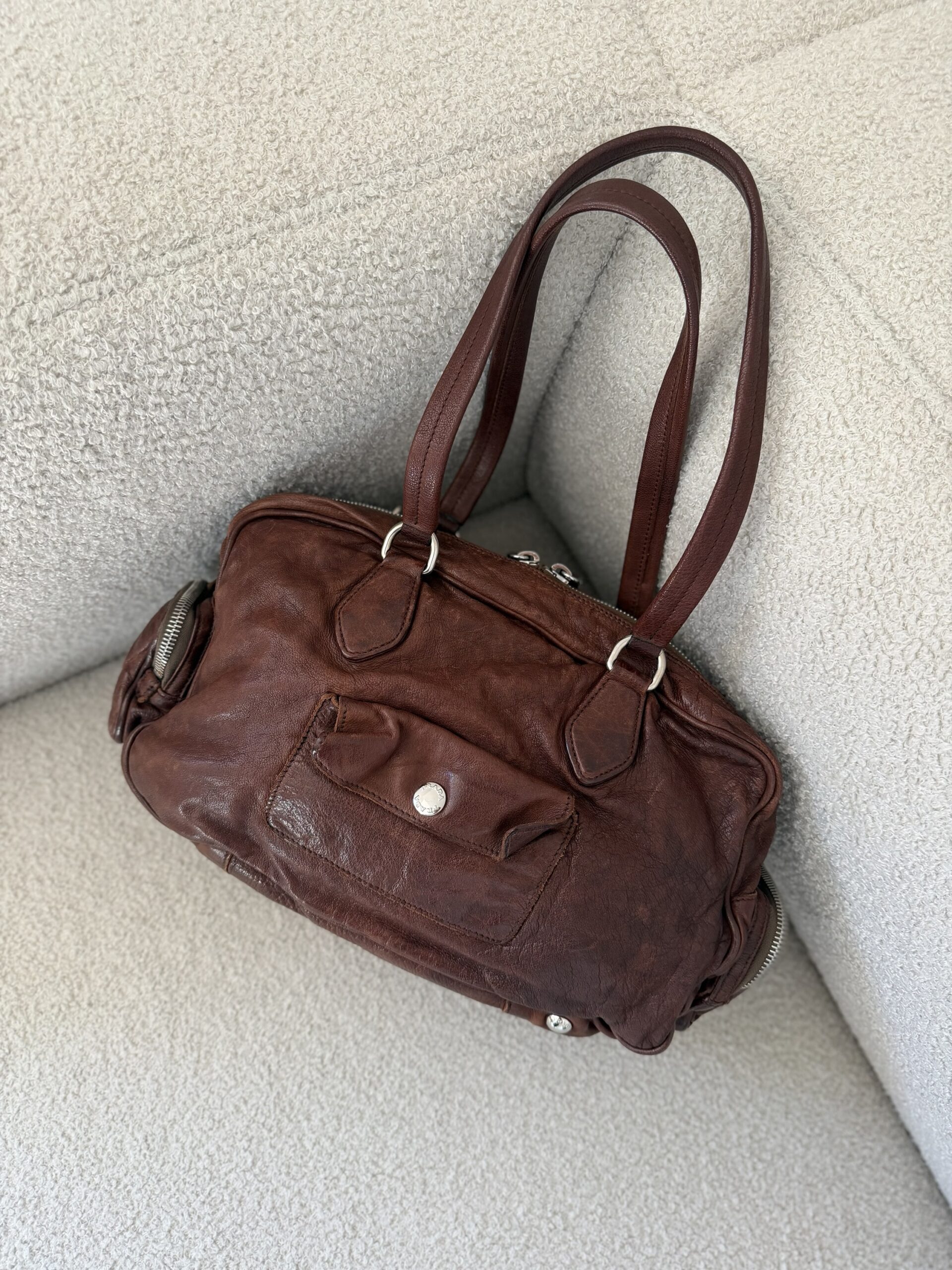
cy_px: 635
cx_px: 476
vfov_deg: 71.6
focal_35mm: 24
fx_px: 880
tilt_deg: -71.2
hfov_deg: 56.8
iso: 125
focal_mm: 6.76
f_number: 1.78
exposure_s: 1/121
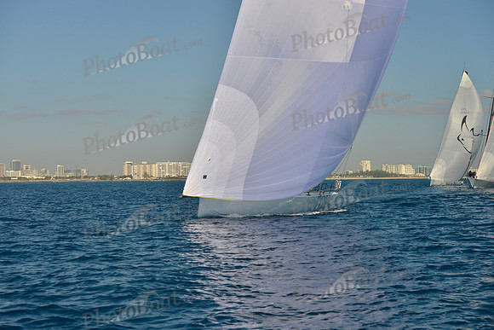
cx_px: 247
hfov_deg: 28.8
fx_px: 961
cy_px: 165
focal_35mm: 70
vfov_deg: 19.5
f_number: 7.1
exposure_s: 1/800
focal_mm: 70
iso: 200
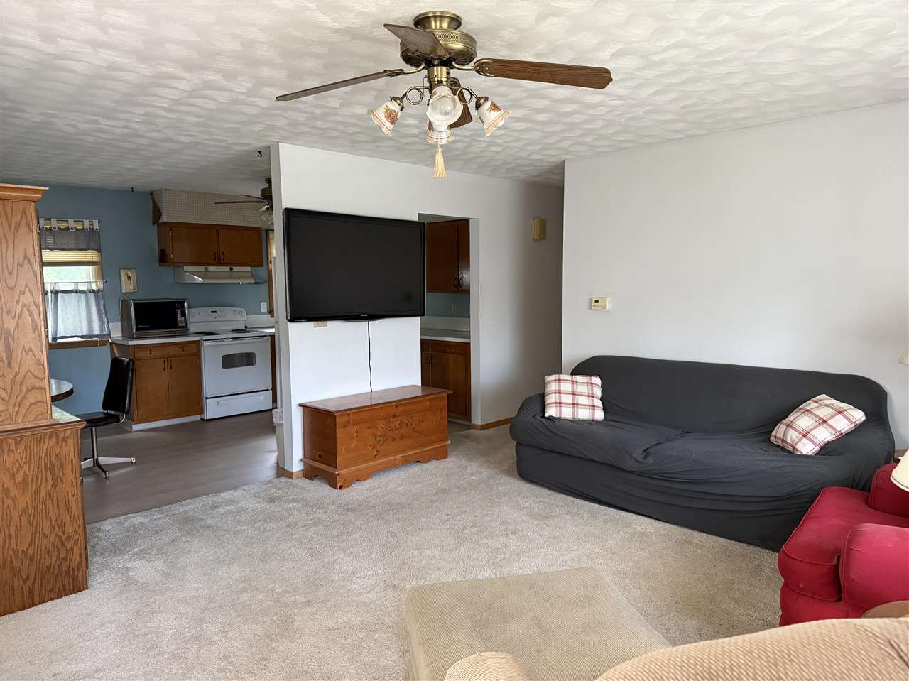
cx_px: 454
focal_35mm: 24
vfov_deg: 56.8
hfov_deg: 71.6
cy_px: 340
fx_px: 630
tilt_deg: -6.0
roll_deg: +1.1
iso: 400
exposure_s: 1/60
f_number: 1.78
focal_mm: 6.76
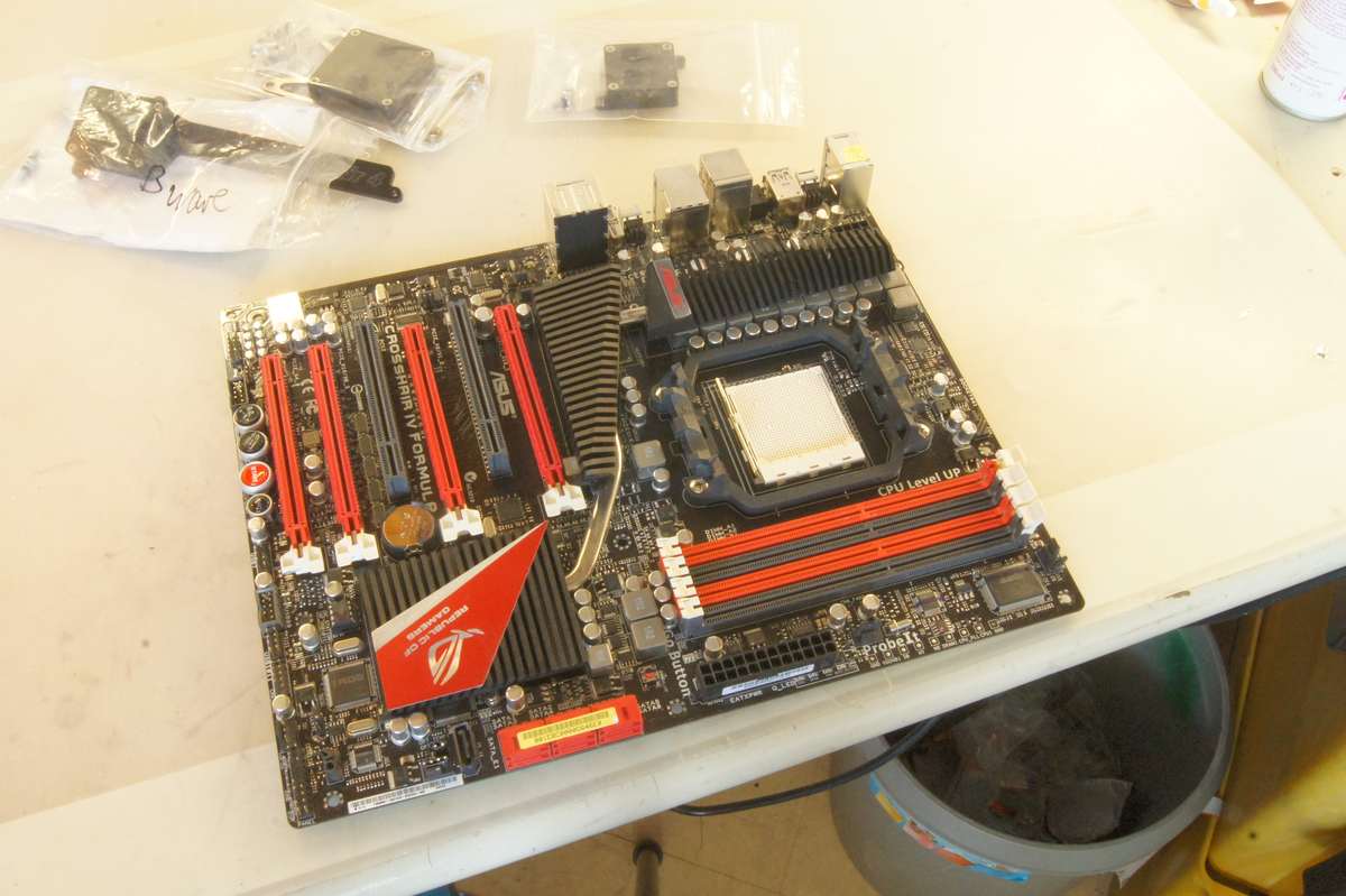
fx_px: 1233
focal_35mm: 33
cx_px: 673
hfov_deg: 57.2
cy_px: 448
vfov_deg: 39.9
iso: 1600
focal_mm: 22
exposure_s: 1/2.5
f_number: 22
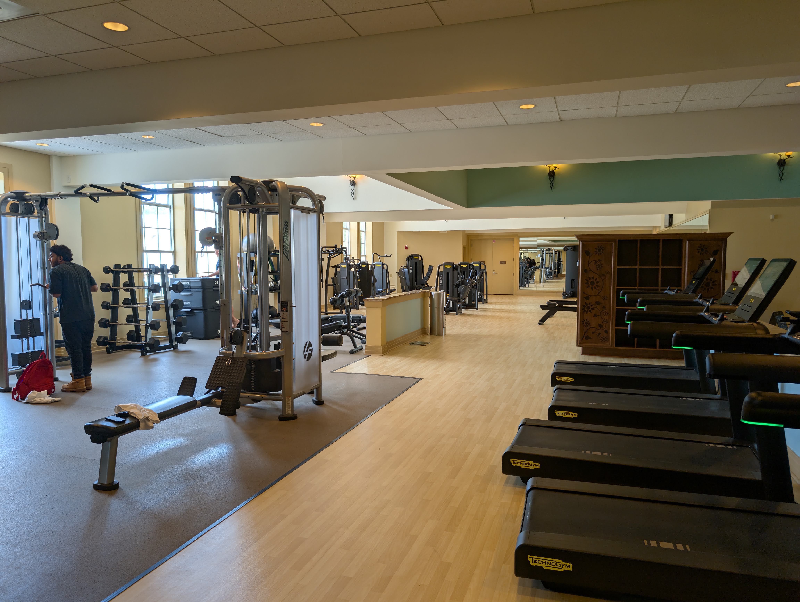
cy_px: 301
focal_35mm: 24
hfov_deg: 71.5
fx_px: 555
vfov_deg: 56.9
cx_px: 400
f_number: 1.68
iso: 38
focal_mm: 6.9
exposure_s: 1/59.5
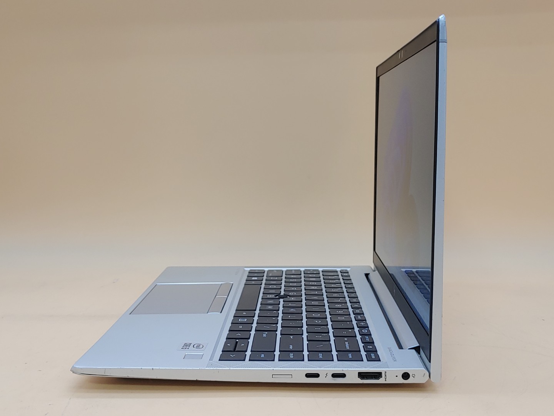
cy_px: 208
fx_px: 704
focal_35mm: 44
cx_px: 277
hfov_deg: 42.9
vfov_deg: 32.9
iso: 50
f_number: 1.8
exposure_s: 1/67
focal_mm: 4.36
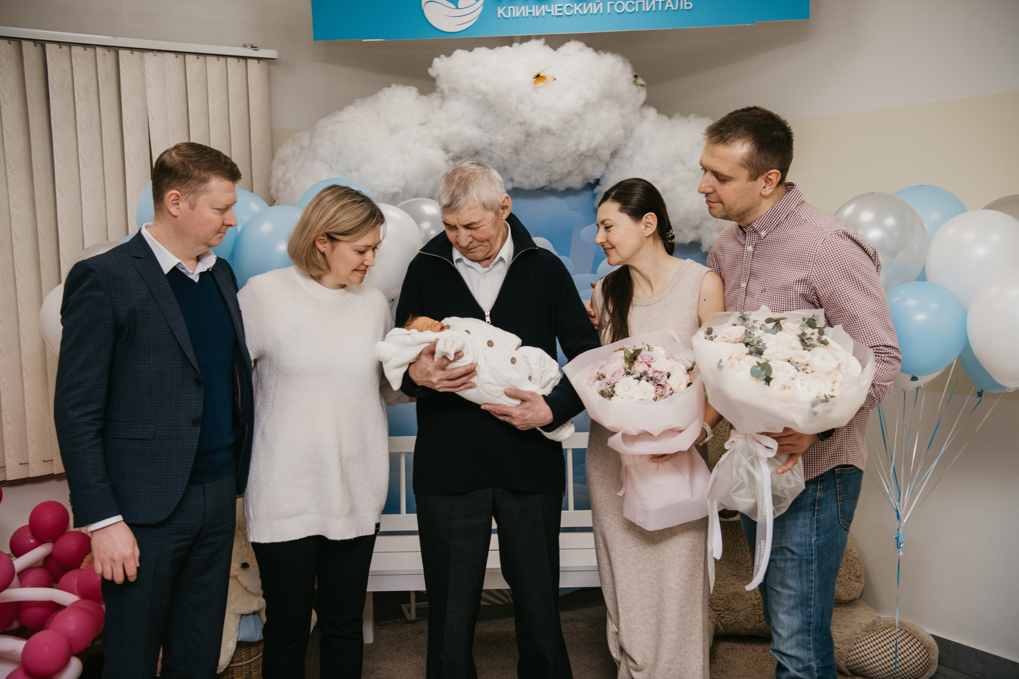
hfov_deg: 48.5
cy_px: 340
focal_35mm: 40
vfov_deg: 33.4
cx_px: 510
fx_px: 1132
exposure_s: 1/160
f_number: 4
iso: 160
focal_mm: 40
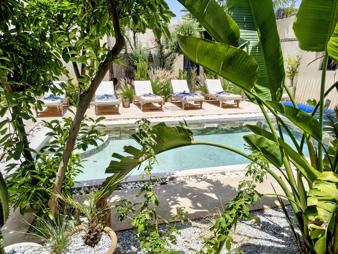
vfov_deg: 56.8
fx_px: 234
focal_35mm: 24
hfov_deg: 71.6
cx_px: 169
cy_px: 127
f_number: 1.8
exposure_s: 1/822
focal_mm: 5.56
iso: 100
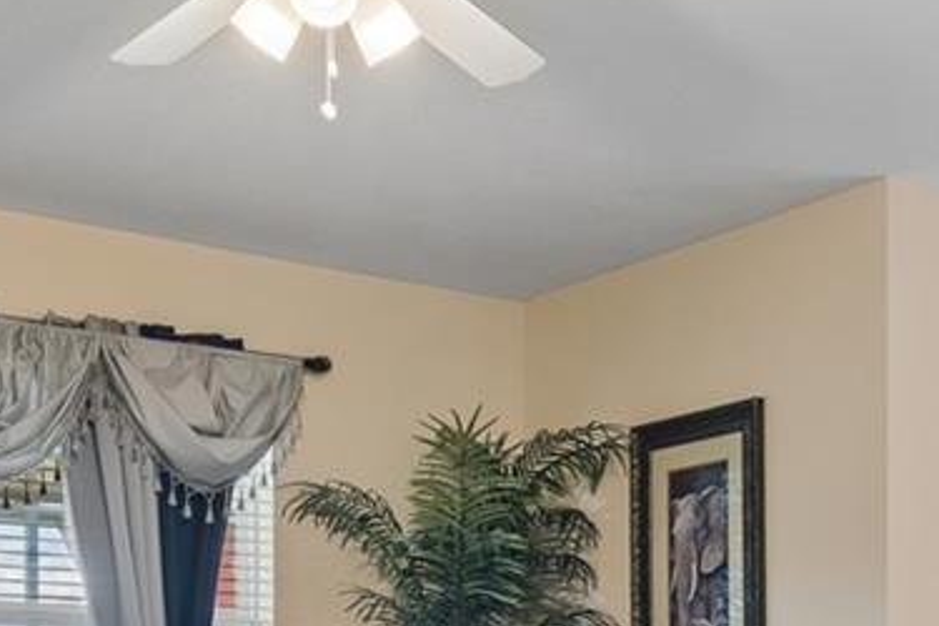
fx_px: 1669
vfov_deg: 19.8
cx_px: 588
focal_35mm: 64
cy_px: 779
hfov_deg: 31.3
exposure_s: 1/1.67
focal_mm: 10
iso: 100
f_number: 7.1
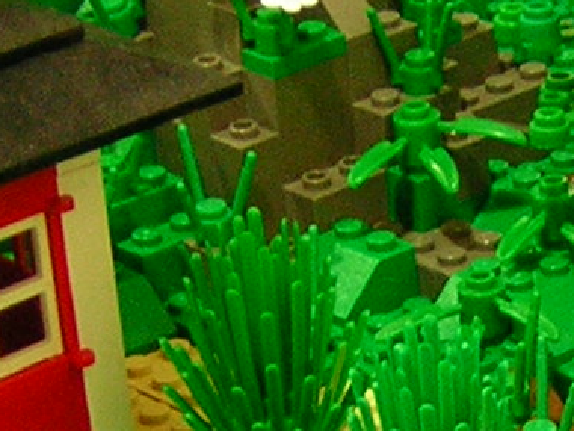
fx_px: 4046
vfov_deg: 6.1
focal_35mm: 244
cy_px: 407
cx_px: 705
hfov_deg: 8.0
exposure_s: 1/5.8
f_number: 3.3
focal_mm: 7.6
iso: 98
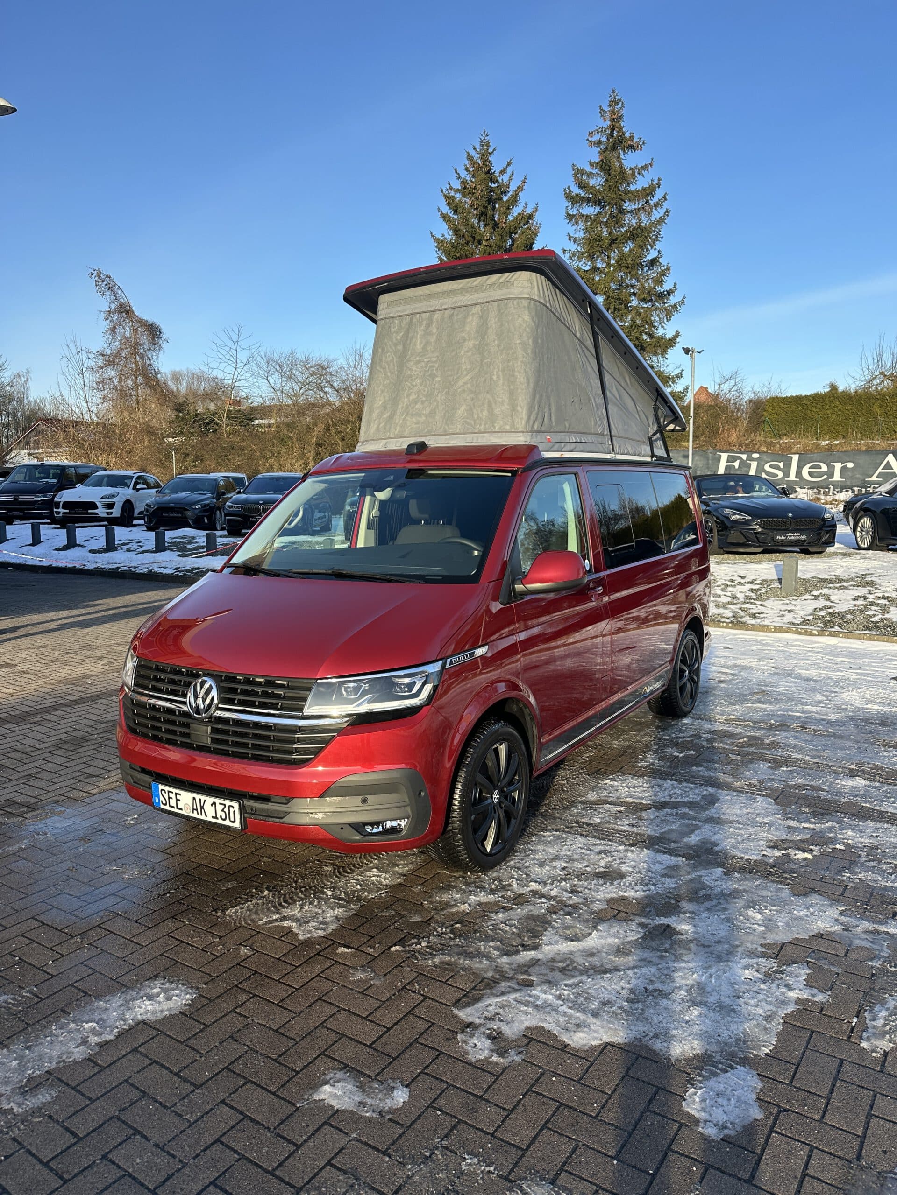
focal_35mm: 24
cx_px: 448
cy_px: 598
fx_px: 829
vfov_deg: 71.6
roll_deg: -0.9
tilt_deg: -6.6
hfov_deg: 56.8
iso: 80
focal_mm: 6.86
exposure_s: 1/1453
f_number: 1.78
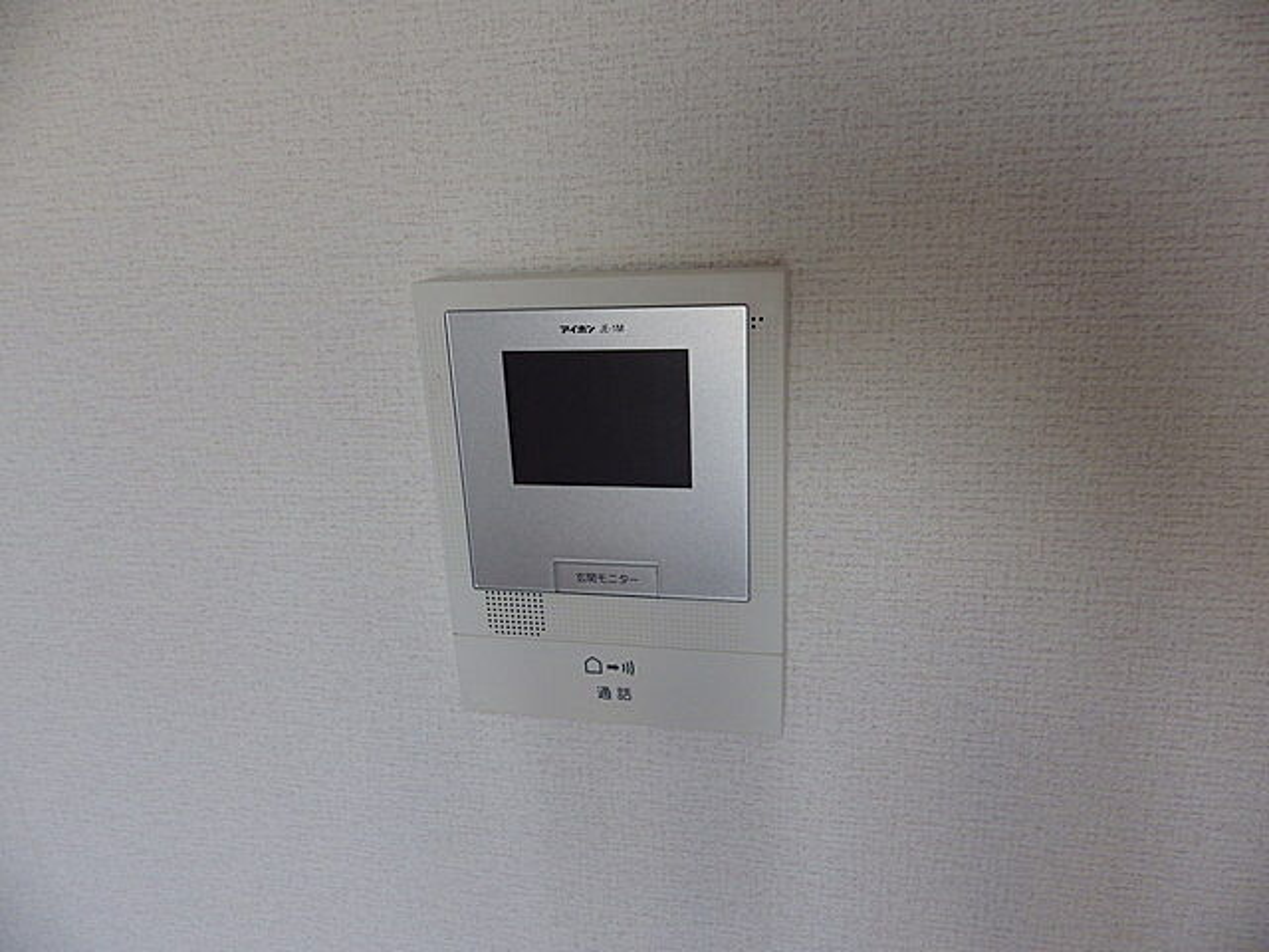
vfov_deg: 61.1
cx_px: 634
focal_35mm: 22
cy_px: 476
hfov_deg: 76.4
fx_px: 807
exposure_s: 1/100
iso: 100
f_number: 3.1
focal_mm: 4
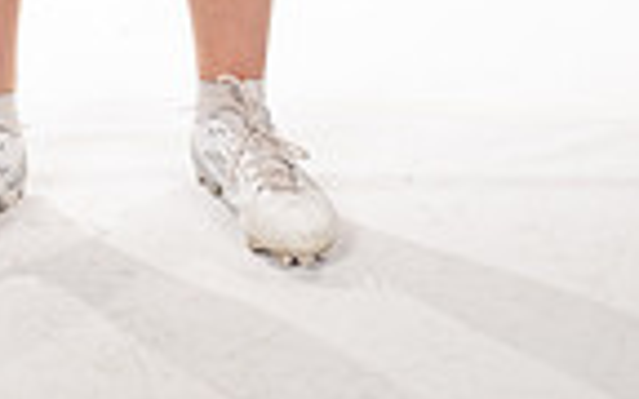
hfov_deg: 11.7
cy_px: -581
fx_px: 3100
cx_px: 120
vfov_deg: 6.9
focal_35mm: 178
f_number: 8
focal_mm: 56
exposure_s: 1/400
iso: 640
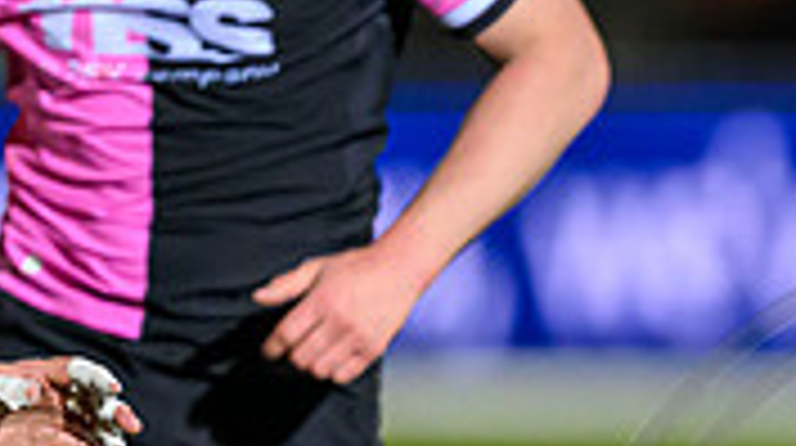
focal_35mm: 1639
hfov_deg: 1.3
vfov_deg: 0.7
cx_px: 1267
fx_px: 34547
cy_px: 552
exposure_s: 1/1000
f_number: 2.8
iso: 8000
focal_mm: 400
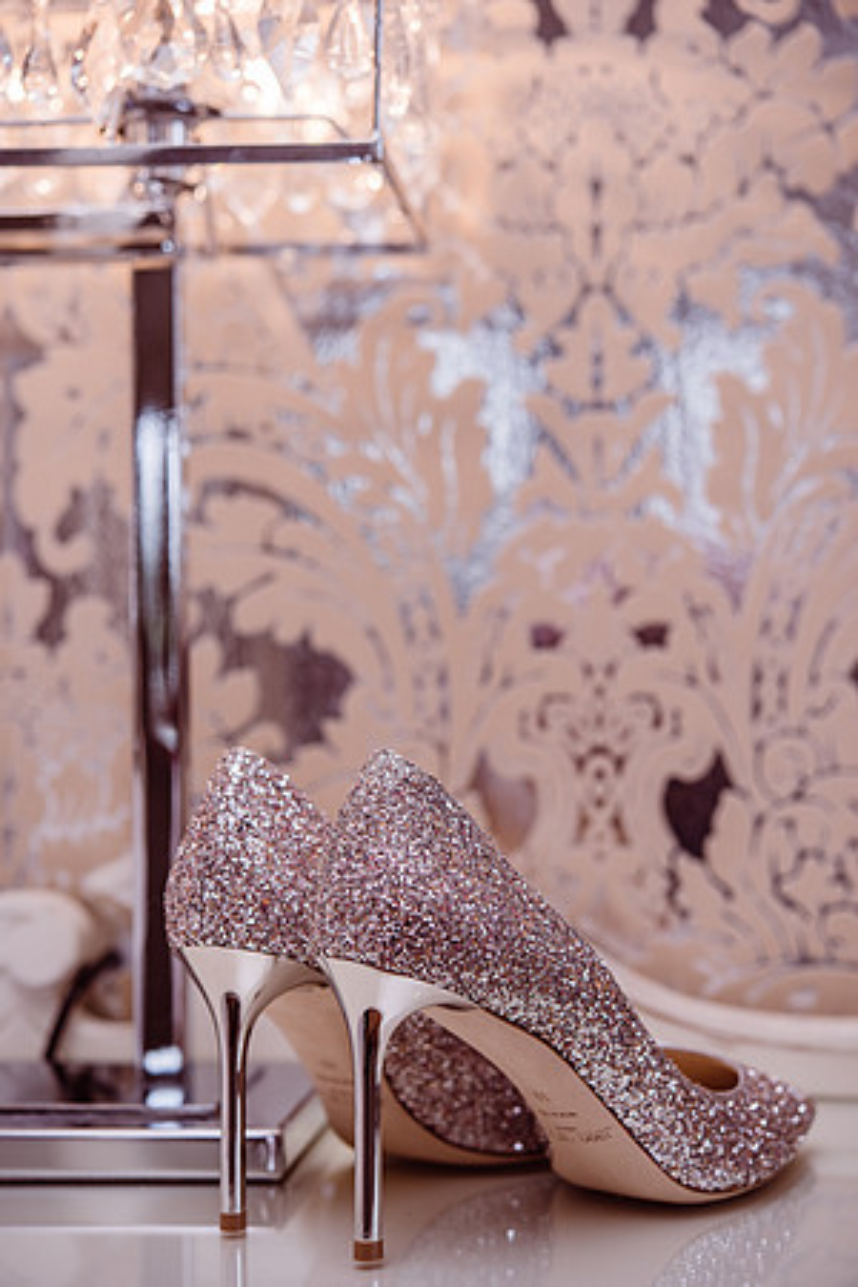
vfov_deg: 33.4
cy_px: 644
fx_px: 2145
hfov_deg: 22.6
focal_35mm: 60
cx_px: 429
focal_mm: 60
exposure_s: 1/80
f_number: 4.5
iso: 160
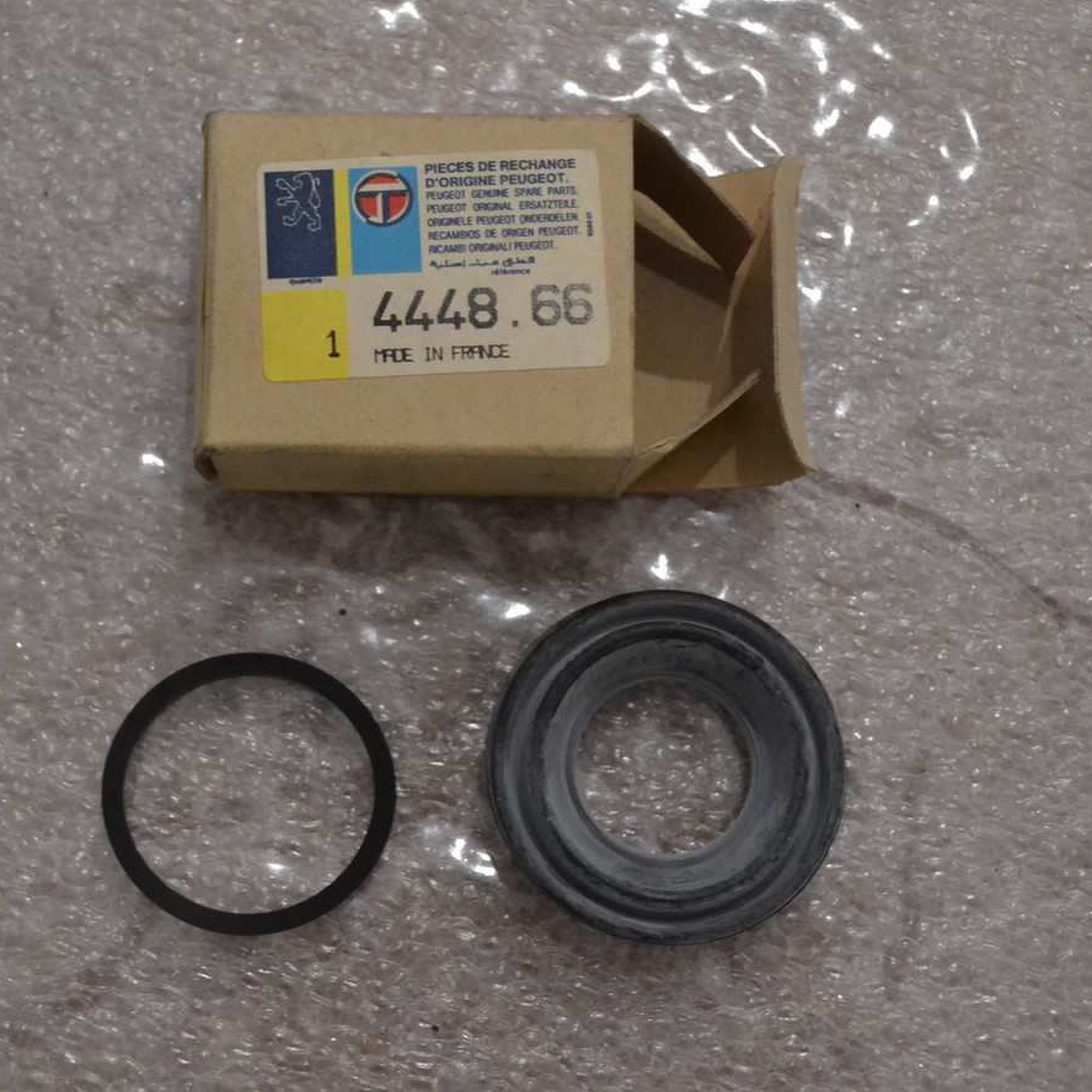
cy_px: 545
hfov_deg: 27.7
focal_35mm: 62
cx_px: 443
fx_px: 2213
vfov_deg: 27.7
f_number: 4.8
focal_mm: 32
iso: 3200
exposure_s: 1/40
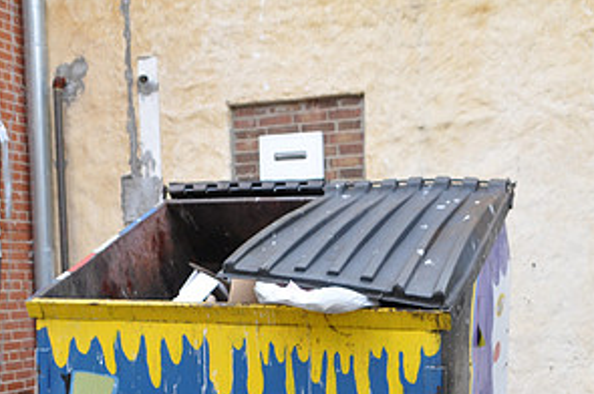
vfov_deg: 22.2
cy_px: 385
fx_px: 972
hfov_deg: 33.9
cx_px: 328
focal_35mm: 59
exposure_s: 1/125
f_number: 5.6
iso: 320
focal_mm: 20
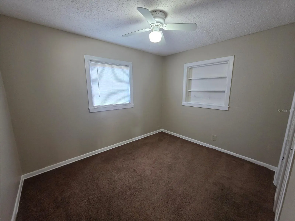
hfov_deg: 106.2
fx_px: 111
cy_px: 110
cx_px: 148
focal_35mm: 13
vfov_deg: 89.9
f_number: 1.9
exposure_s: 1/60
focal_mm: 2.2
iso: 400
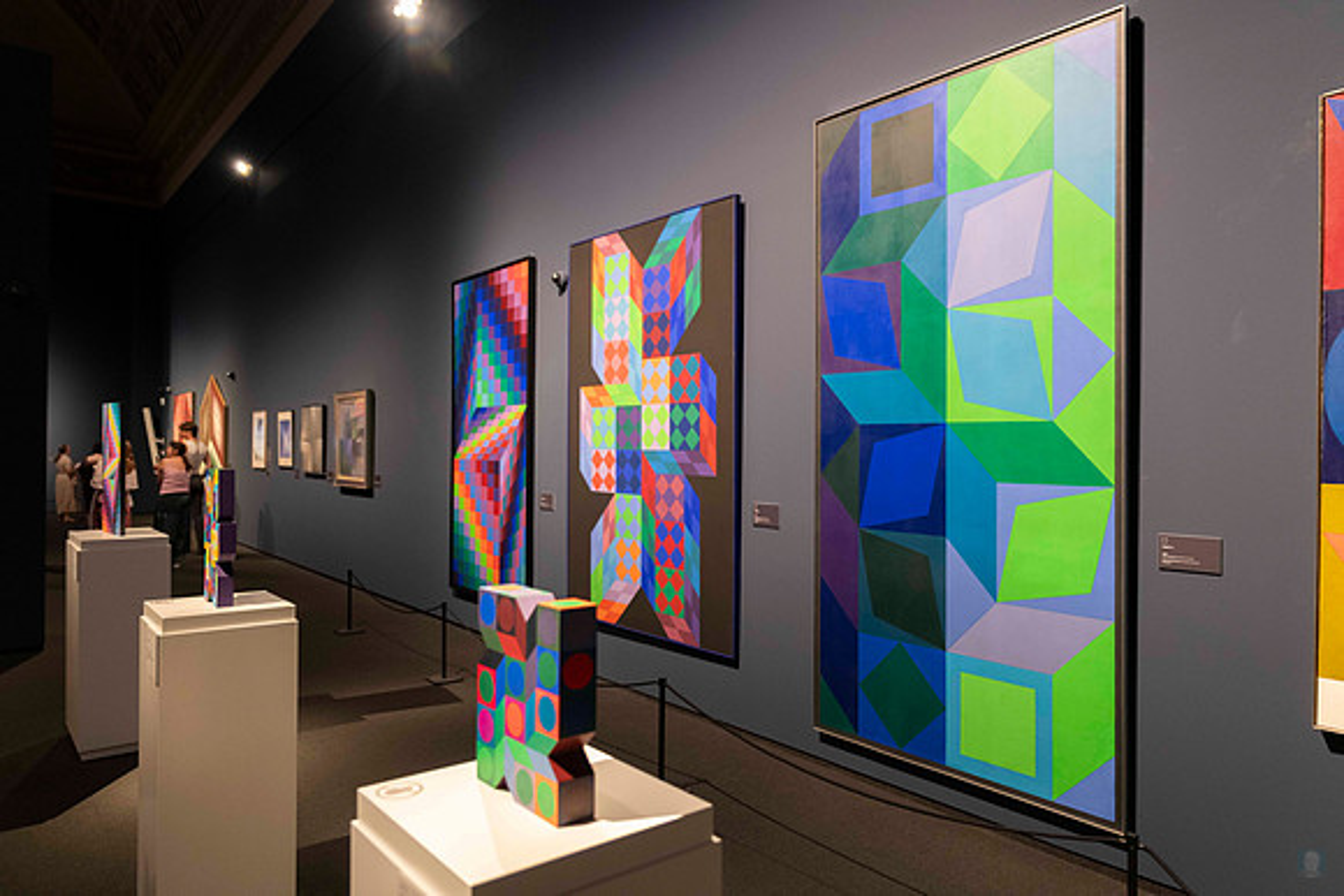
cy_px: 448
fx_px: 896
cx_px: 672
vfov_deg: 53.2
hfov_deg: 73.7
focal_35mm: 24
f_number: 2.8
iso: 1600
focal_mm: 24
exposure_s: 1/50
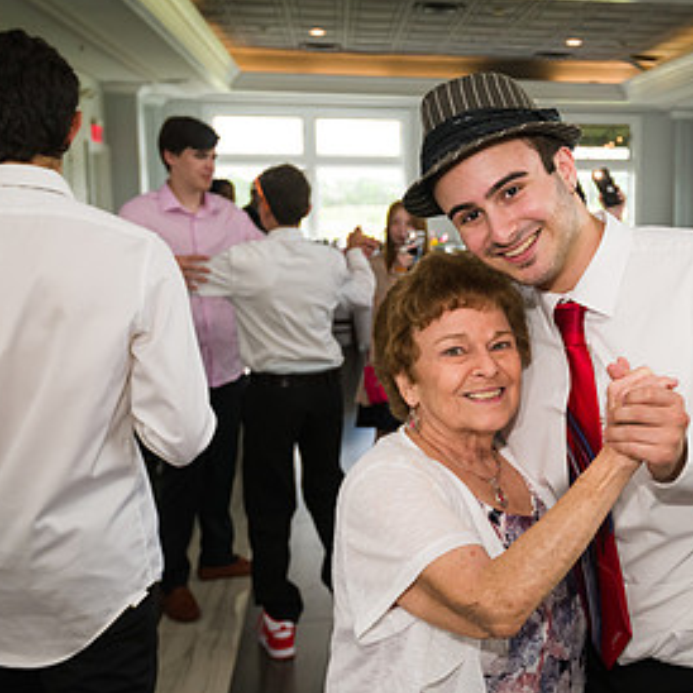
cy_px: 330
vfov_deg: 37.5
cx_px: 574
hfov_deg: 36.0
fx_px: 1019
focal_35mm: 45
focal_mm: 25
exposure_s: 1/200
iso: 800
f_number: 4
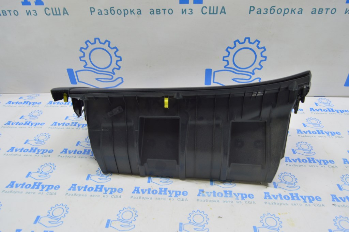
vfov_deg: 47.9
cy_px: 116
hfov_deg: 67.4
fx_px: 262
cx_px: 174
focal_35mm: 27
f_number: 5.6
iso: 400
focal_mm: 18
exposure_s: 1/20
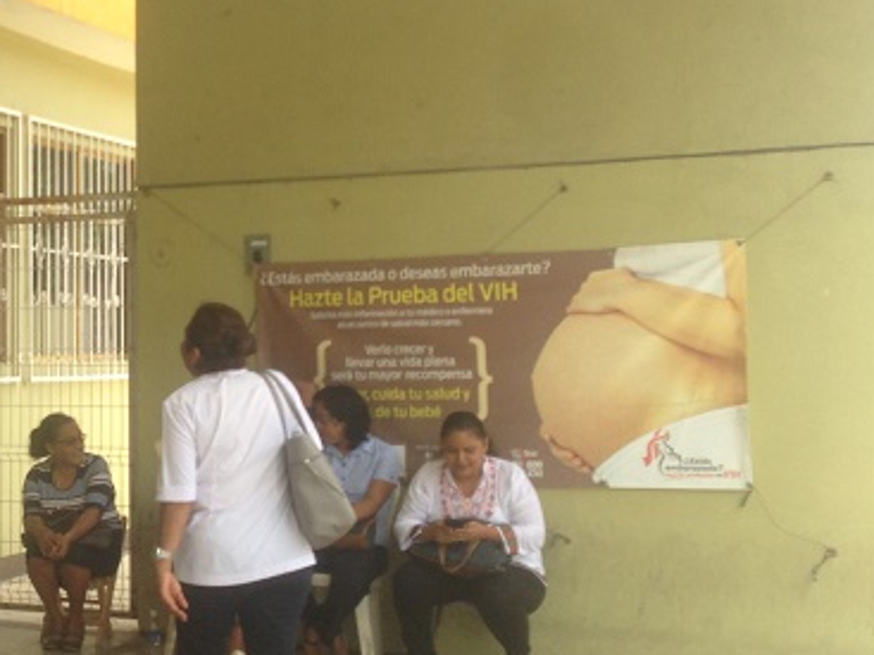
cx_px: -48
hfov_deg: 25.4
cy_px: 322
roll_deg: -0.5
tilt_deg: +1.5
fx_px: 1817
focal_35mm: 72
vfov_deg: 20.4
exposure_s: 1/339
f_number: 2.4
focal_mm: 4.12
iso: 50
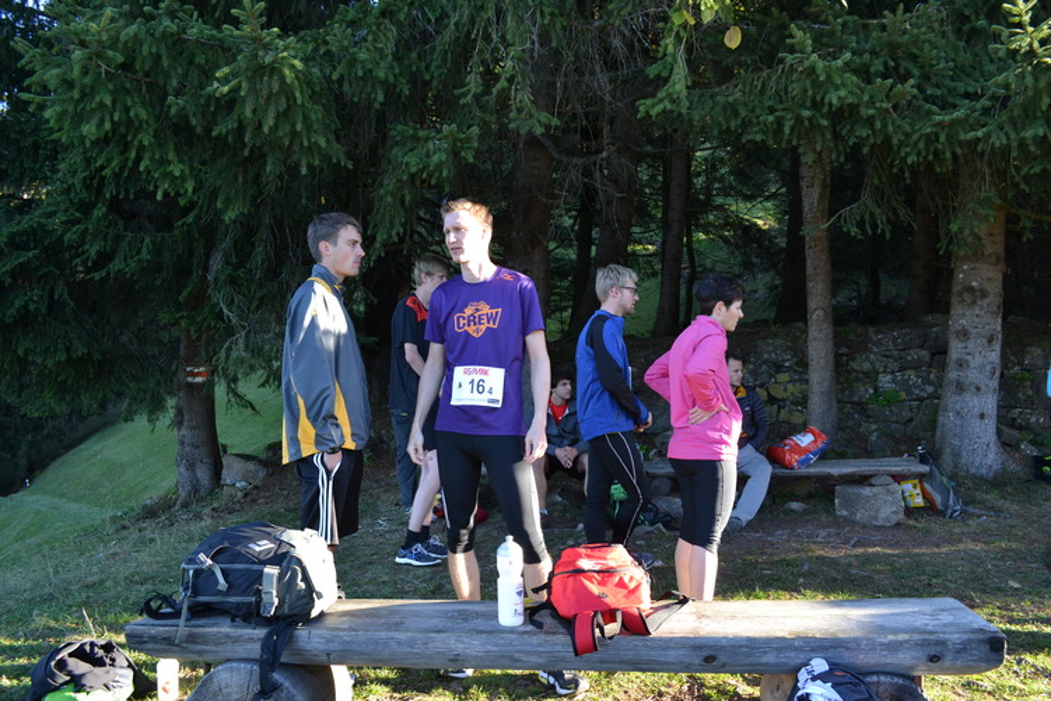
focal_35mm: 27
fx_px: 788
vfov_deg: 47.9
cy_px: 350
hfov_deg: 67.4
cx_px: 526
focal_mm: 18
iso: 360
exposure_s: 1/125
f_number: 5.6
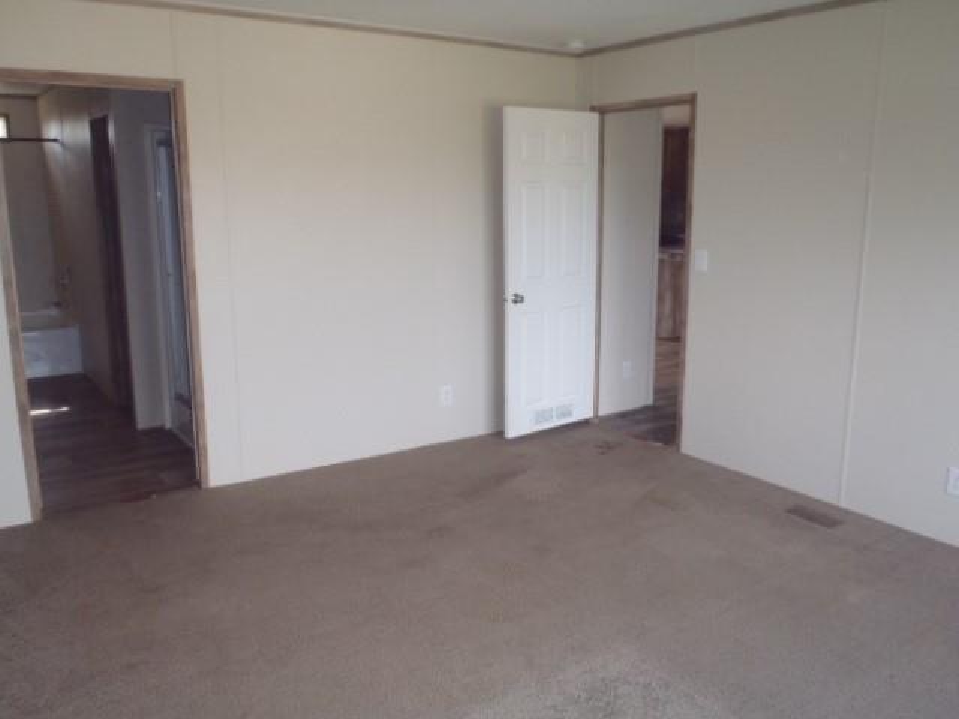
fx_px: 776
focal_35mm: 28
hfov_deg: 63.4
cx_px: 480
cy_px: 360
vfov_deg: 49.7
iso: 250
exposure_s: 1/60
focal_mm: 5
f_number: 3.9
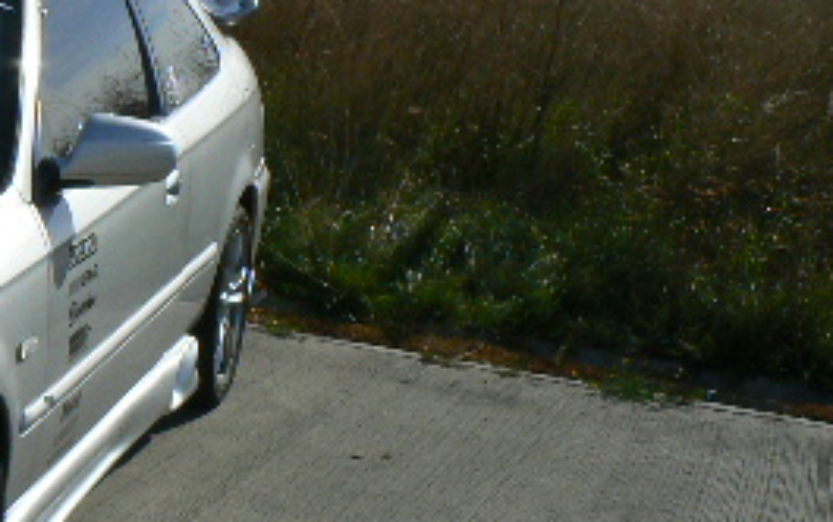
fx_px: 2090
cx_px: -85
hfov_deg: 21.4
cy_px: 186
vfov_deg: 14.2
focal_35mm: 92
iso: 80
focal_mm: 6
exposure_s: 1/500
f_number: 8
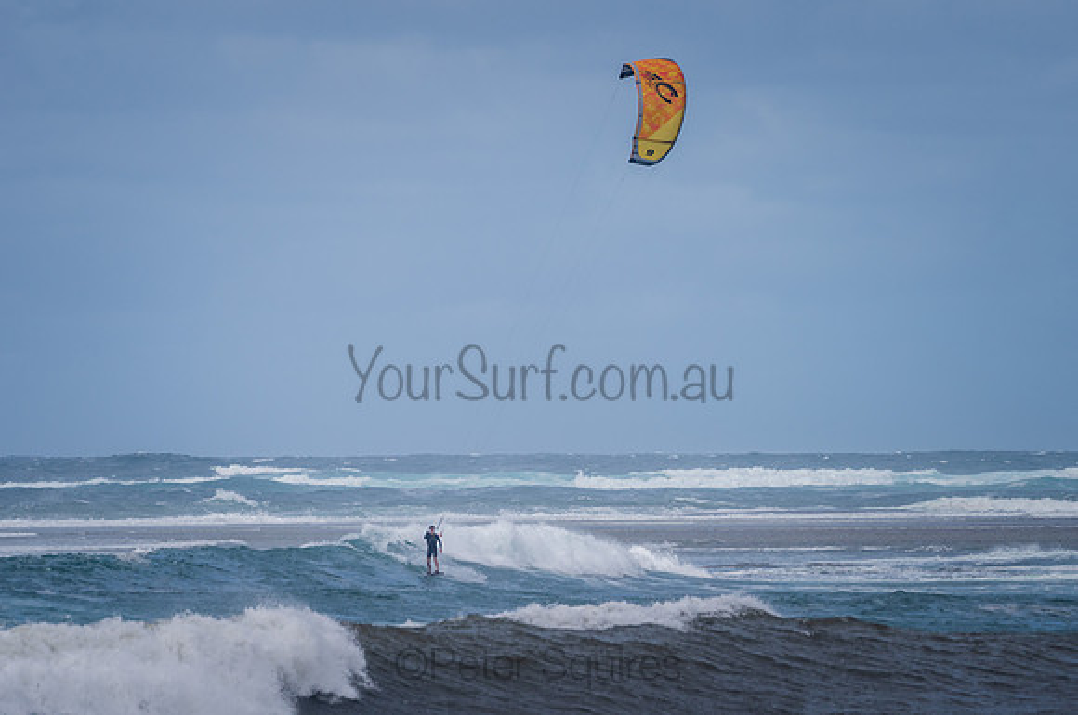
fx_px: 13220
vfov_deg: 3.1
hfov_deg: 4.7
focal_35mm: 442
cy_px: 328
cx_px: 648
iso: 125
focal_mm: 360
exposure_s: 1/2000
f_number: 5.6
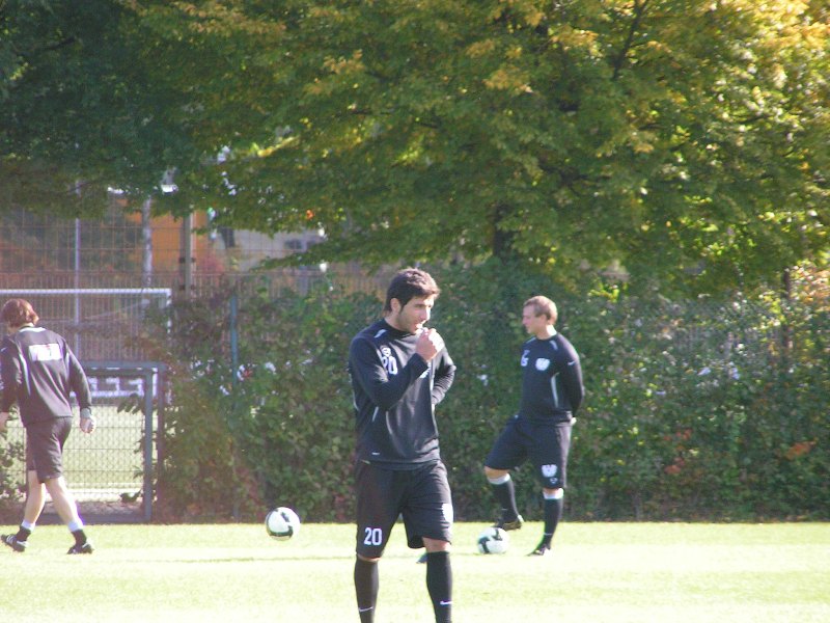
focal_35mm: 380
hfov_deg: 5.2
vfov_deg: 3.9
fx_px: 9111
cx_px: 415
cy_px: 312
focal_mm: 58
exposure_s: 1/400
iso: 160
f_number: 3.5
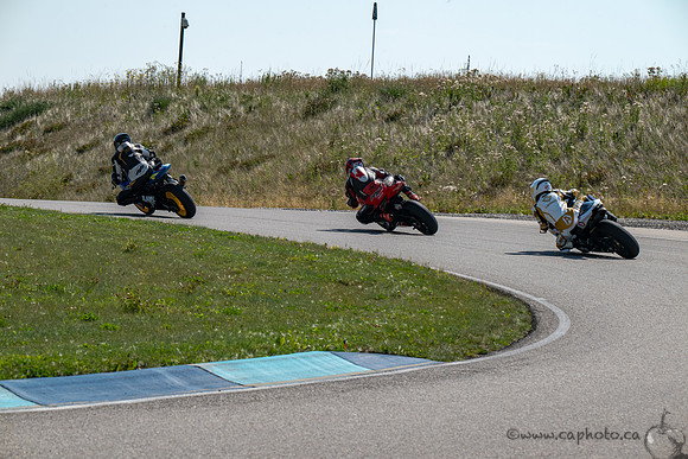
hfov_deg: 11.4
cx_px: 344
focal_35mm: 180
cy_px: 230
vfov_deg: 7.6
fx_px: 3441
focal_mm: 180
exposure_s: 1/1250
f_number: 11
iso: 500
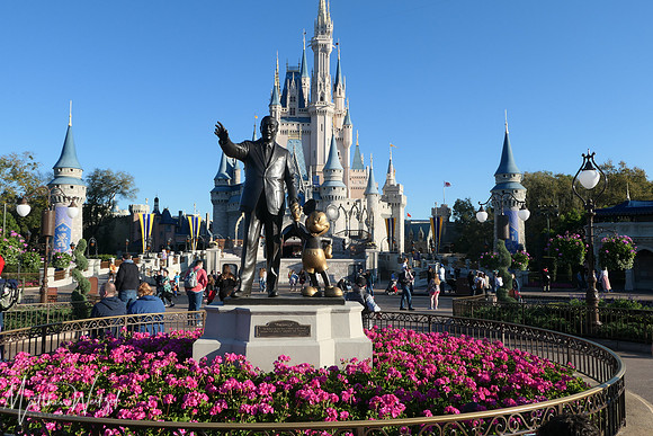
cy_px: 218
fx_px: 490
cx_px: 326
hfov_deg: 67.4
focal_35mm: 27
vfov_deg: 48.0
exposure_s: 1/1000
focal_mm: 10
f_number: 5
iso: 200
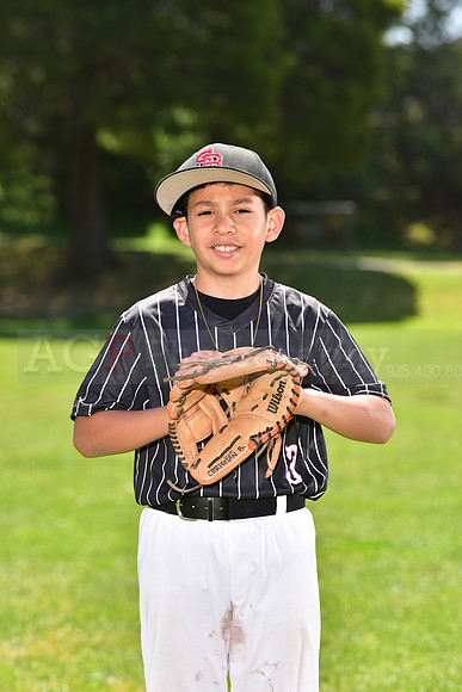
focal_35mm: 130
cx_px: 231
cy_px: 346
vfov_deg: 15.8
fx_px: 2501
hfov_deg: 10.6
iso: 100
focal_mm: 130
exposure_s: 1/250
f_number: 5
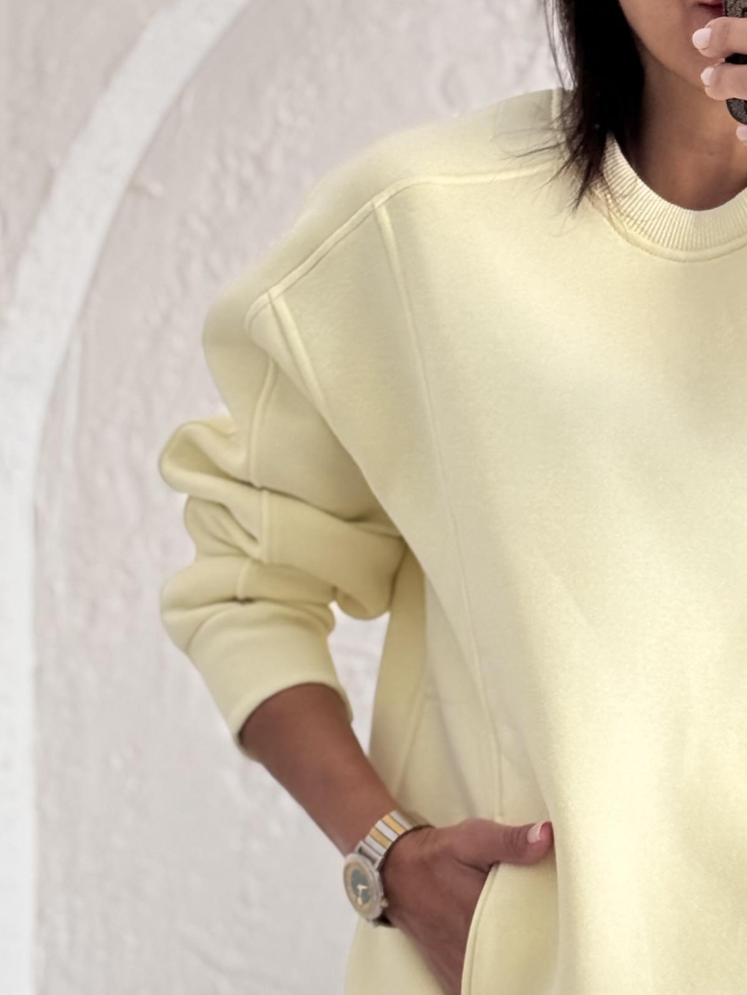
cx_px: 763
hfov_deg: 12.1
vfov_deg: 16.3
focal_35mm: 121
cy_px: 614
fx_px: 3480
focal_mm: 6.76
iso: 64
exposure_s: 1/170
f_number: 1.78
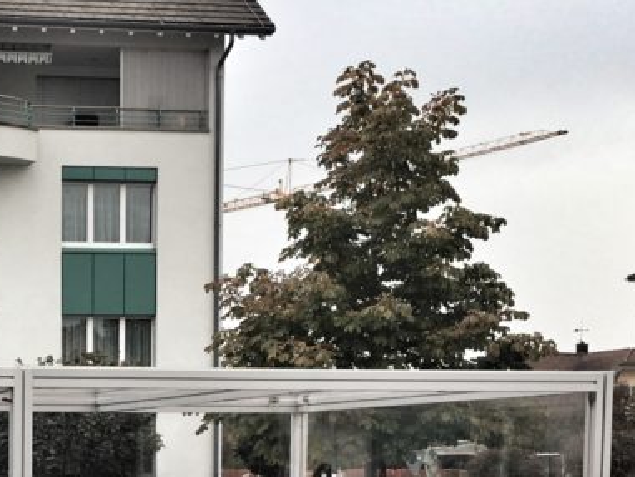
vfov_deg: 15.6
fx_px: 1670
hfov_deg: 20.5
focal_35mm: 91
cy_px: 587
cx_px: -65
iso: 25
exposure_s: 1/100
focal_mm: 4.15
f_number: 2.2
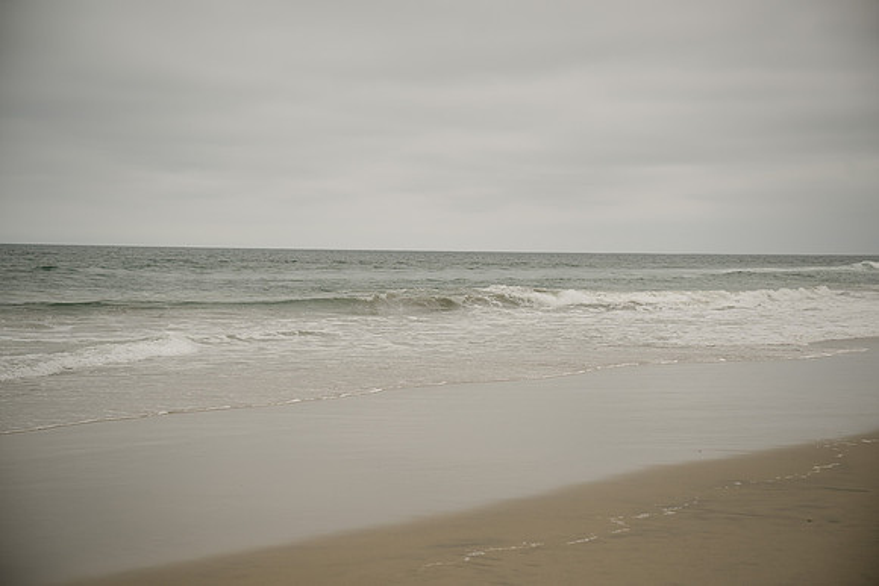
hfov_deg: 28.8
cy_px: 293
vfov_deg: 19.5
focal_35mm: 70
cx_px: 440
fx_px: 1709
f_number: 4
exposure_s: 1/2500
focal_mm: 70
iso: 100
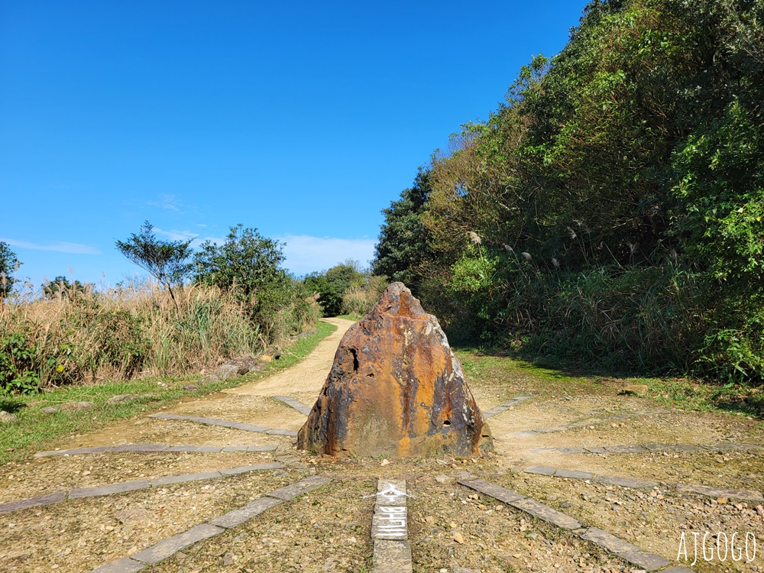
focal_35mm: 26
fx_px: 574
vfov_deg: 53.1
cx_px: 382
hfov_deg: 67.3
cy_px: 286
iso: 40
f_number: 1.8
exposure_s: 1/1925
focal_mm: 5.4
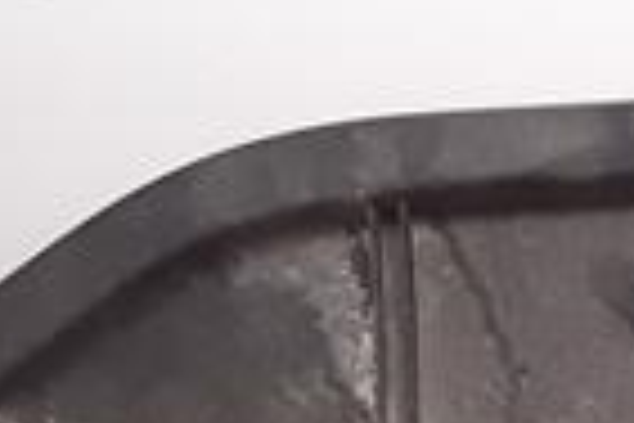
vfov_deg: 10.3
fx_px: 2324
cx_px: 1133
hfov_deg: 13.9
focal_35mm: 132
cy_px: 477
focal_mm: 2.91
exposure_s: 1/100
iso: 100
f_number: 1.9
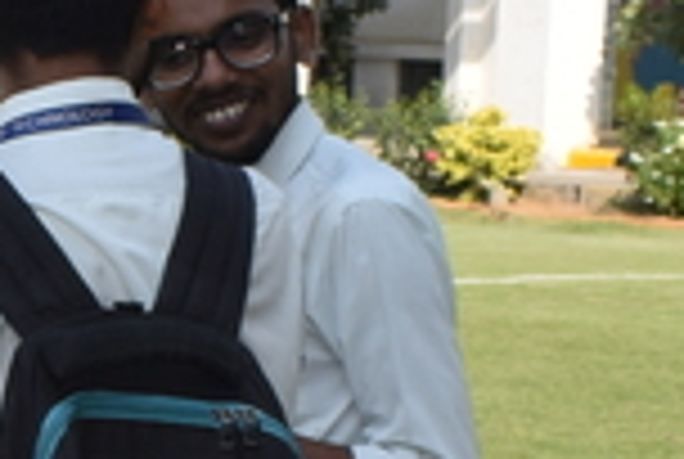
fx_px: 3541
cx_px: -351
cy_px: 580
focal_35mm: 186
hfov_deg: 10.6
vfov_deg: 7.3
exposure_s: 1/200
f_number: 8
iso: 100
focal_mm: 18
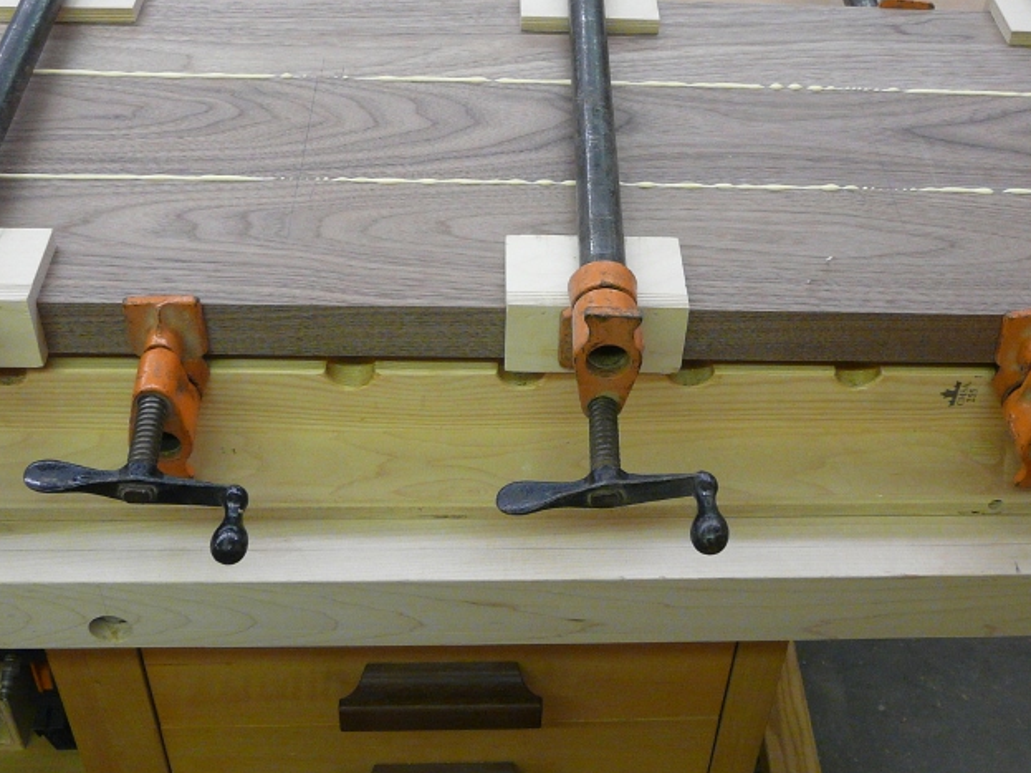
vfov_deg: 31.4
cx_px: 578
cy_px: 305
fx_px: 1370
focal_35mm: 46
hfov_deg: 41.2
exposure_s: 1/30
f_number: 2.8
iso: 200
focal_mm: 4.6
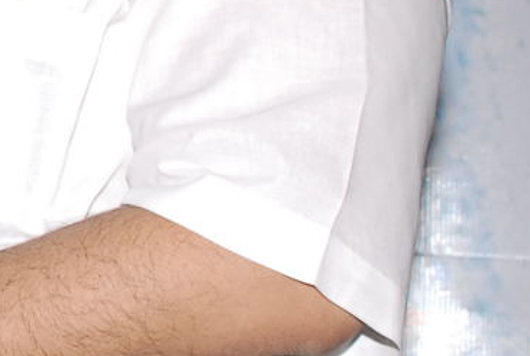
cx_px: -469
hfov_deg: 9.5
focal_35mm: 203
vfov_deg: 6.8
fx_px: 2999
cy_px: -43
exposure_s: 1/125
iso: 400
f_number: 5.6
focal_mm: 31
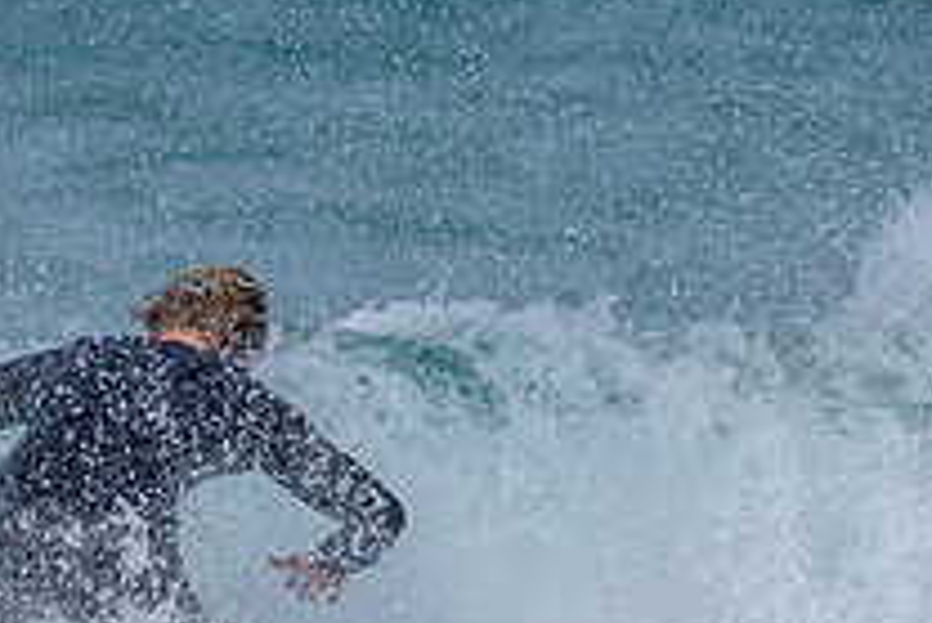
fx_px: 79402
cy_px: 690
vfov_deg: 0.4
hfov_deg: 0.7
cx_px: 371
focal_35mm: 3065
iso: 200
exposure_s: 1/2000
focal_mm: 800
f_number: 6.3
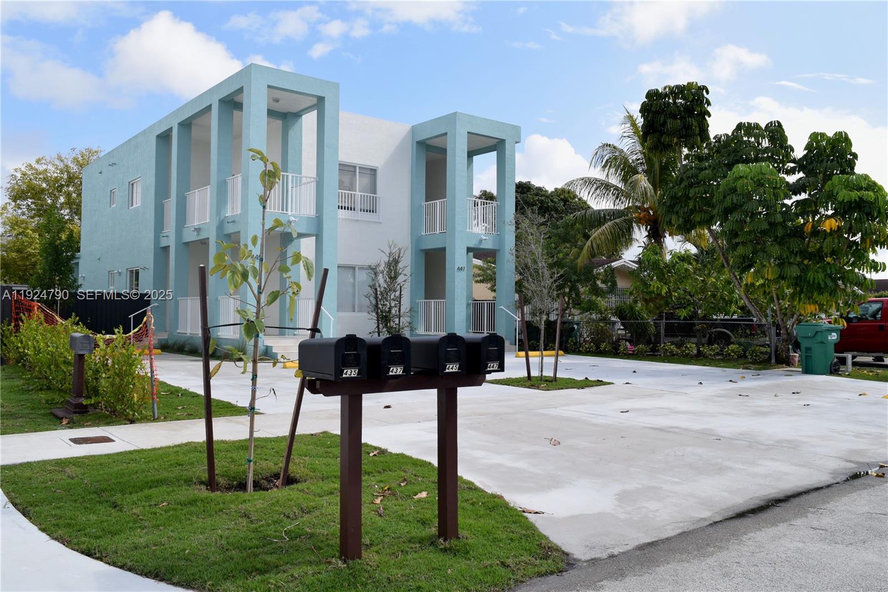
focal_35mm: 30
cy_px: 296
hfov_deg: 61.9
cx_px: 444
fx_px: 740
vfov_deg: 43.6
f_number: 10
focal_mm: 20
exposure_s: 1/400
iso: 200
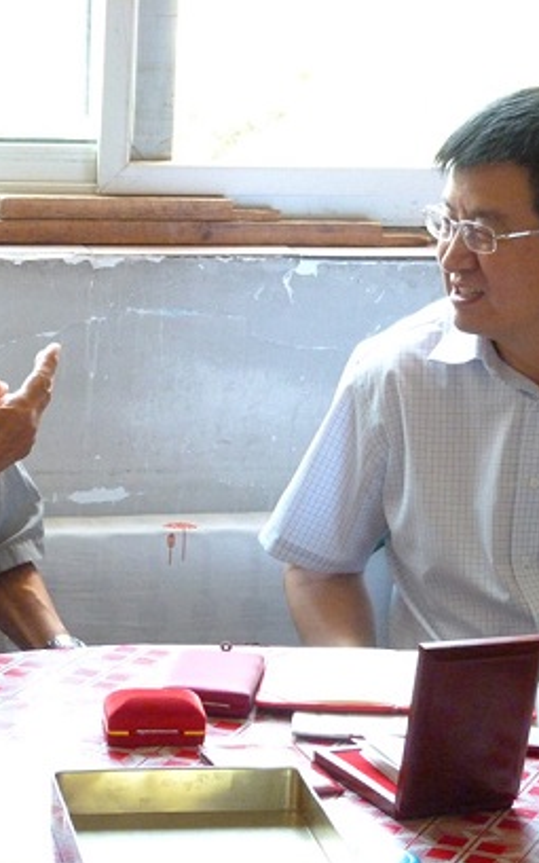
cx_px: 218
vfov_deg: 17.8
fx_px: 2750
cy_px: 432
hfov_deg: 11.2
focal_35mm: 117
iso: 800
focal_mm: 14.8
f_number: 3.4
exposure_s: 1/25
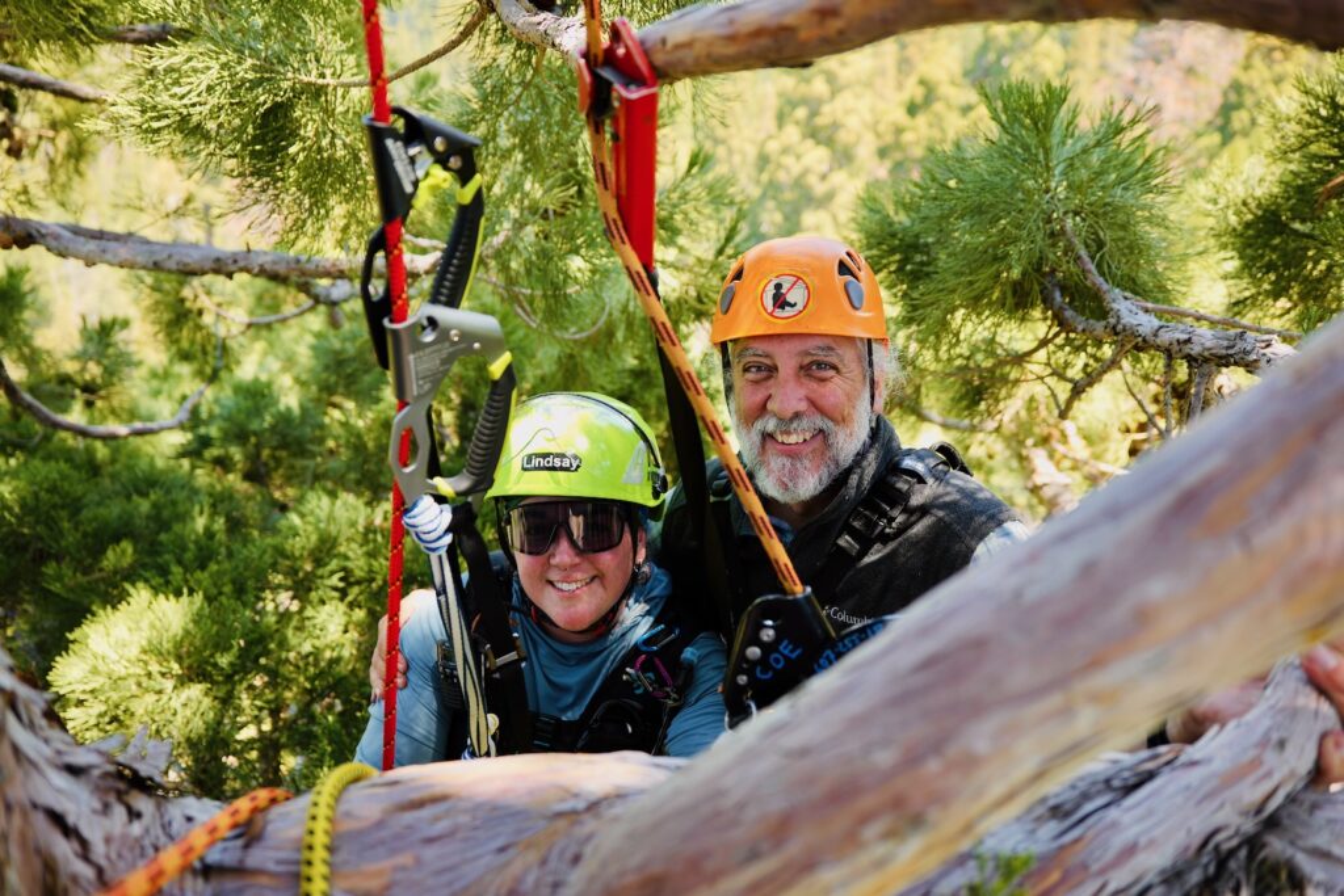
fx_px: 896
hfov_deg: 73.7
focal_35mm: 24
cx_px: 672
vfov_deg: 53.1
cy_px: 448
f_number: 2.8
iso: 100
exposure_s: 1/100
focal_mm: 24
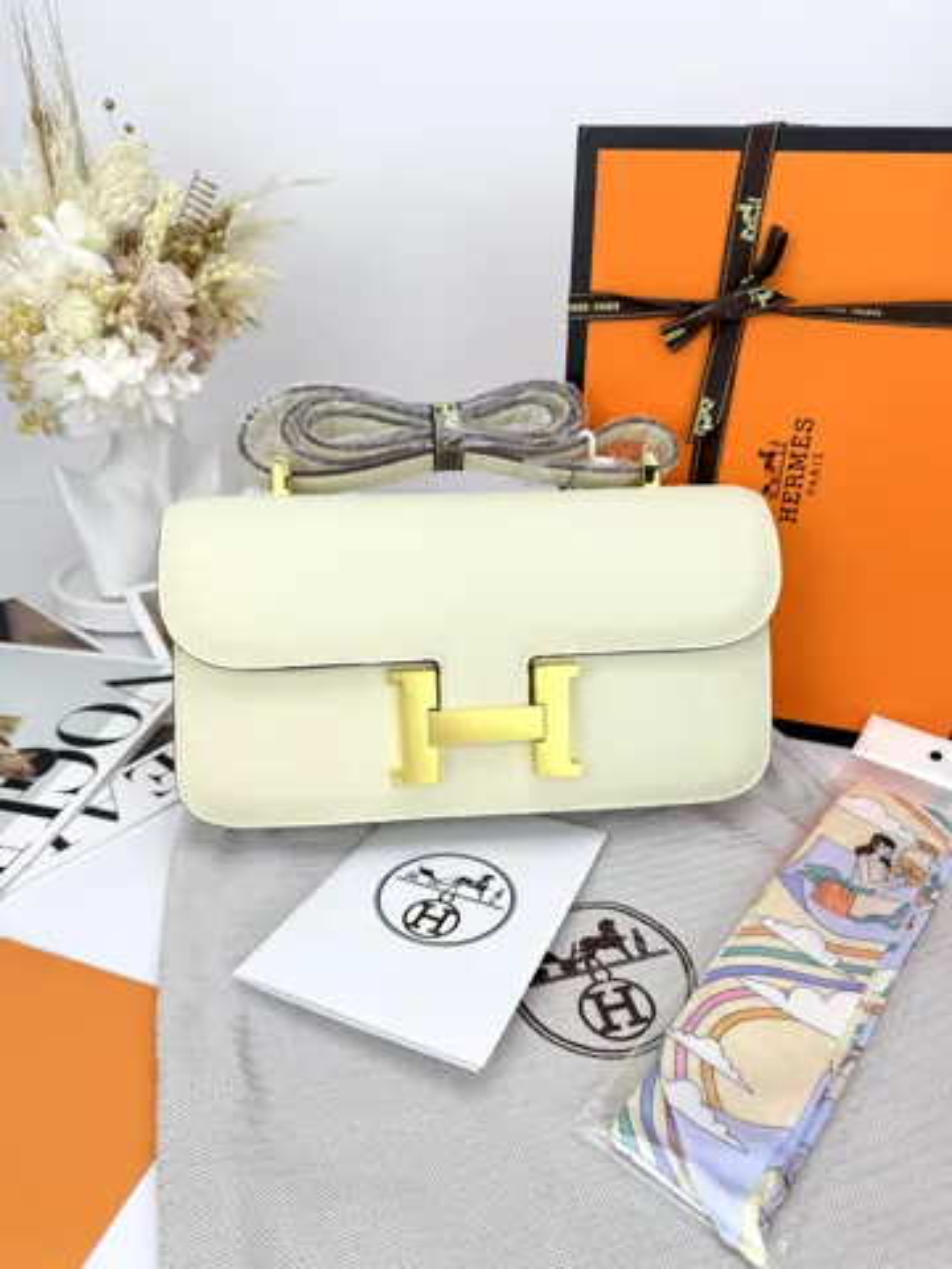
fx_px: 880
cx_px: 476
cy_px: 634
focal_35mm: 24
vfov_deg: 71.6
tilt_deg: -26.3
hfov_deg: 56.8
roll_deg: -0.7
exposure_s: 1/639
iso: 80
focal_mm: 6.76
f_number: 1.78
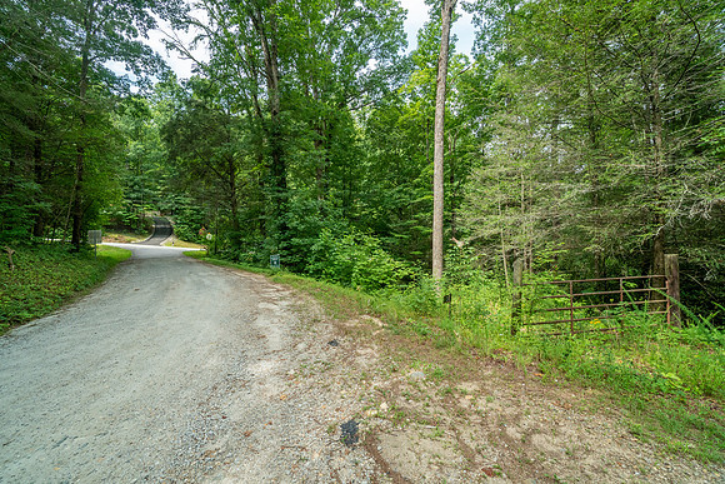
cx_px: 362
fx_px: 302
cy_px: 242
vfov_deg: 77.4
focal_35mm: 15
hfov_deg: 100.4
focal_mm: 10
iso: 800
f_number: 6.3
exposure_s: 1/640
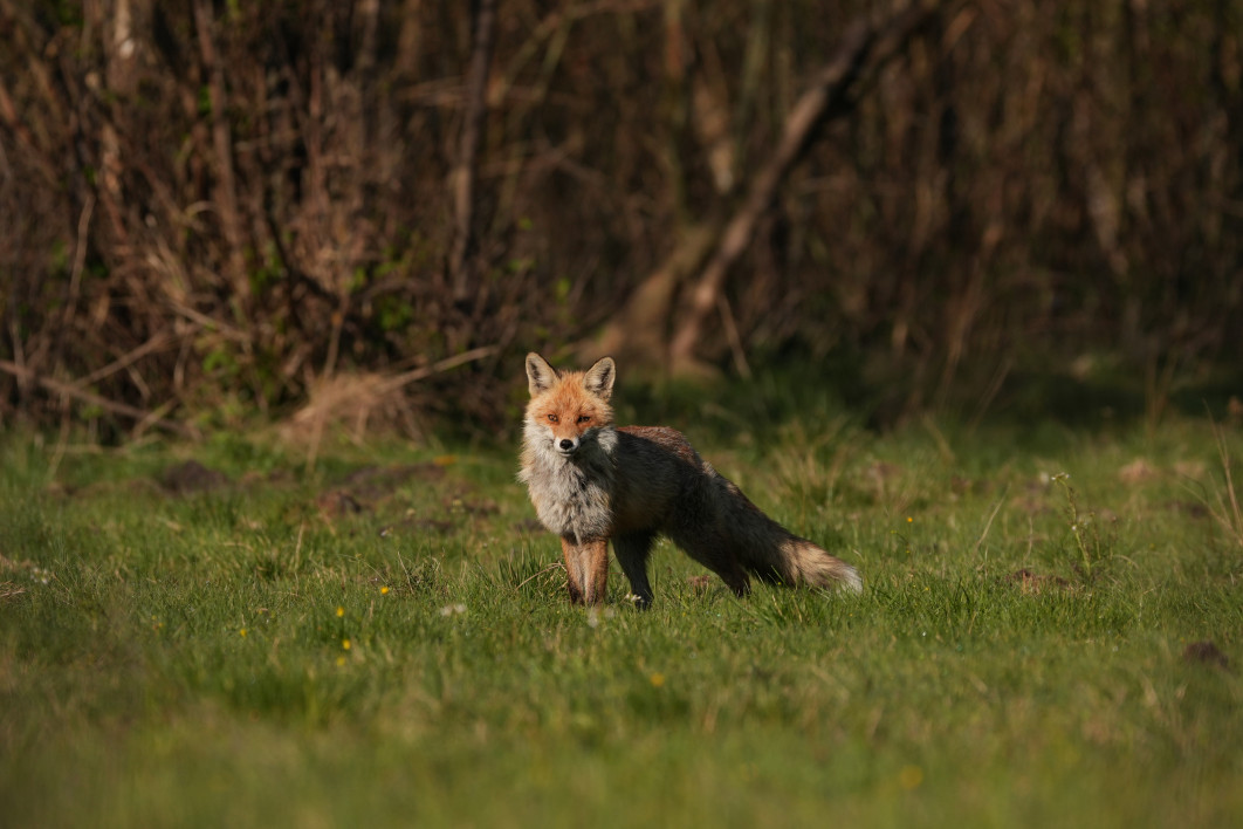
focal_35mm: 600
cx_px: 622
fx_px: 20715
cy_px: 414
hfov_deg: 3.4
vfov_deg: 2.3
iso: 400
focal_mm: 400
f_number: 5.6
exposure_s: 1/2500
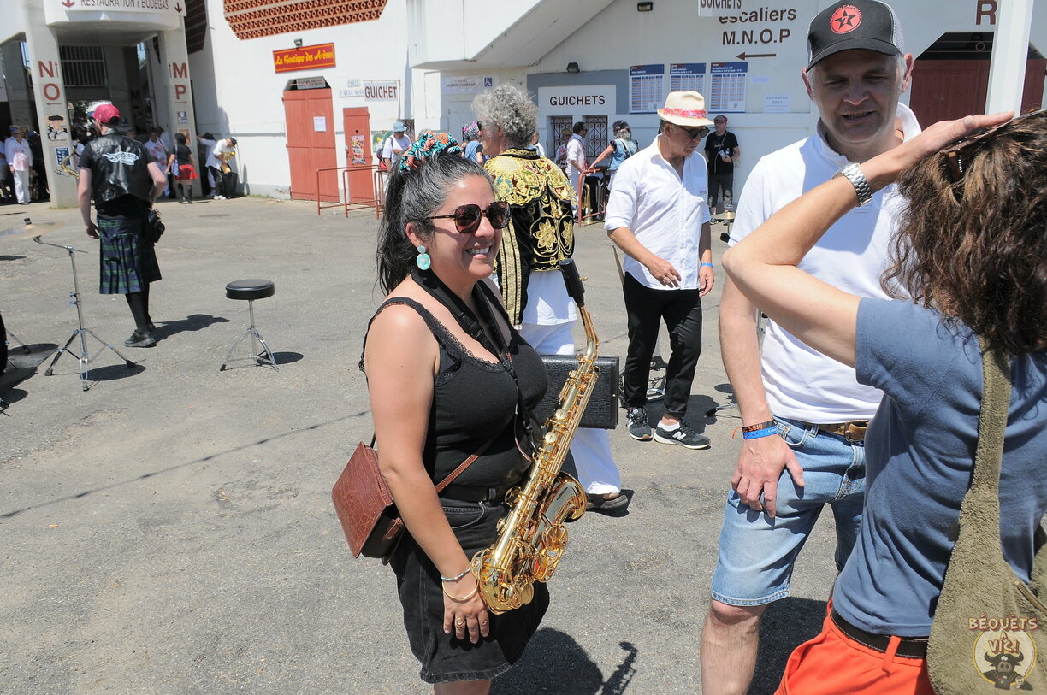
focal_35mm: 27
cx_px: 524
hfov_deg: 67.4
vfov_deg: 47.8
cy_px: 348
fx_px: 784
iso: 200
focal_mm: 18
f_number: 10
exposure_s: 1/400
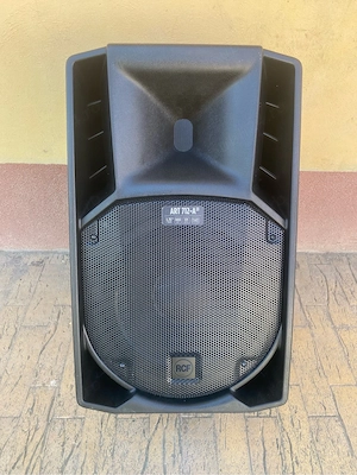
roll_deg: -1.9
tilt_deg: -40.0
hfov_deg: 53.1
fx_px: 358
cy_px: 238
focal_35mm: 26
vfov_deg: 67.3
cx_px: 178
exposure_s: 1/121
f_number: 1.8
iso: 50
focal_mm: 4.25
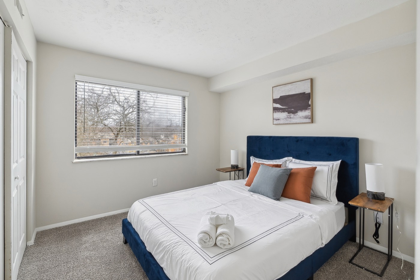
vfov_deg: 73.7
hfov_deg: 96.7
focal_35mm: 16
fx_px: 187
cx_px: 210
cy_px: 140
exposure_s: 1/100
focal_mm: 16
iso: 800
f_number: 5.6
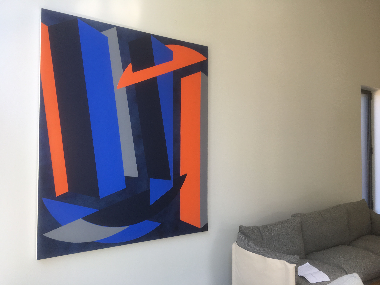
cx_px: 190
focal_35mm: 29
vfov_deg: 48.2
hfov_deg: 61.7
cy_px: 142
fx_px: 318
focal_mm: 4.15
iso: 32
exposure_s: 1/50
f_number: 2.2
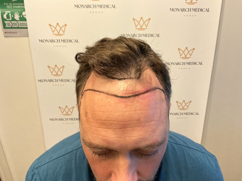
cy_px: 90
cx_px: 121
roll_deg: -0.3
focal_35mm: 29
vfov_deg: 48.2
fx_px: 203
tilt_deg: -26.0
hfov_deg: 61.7
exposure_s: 1/60
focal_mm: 3
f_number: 1.8
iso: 250
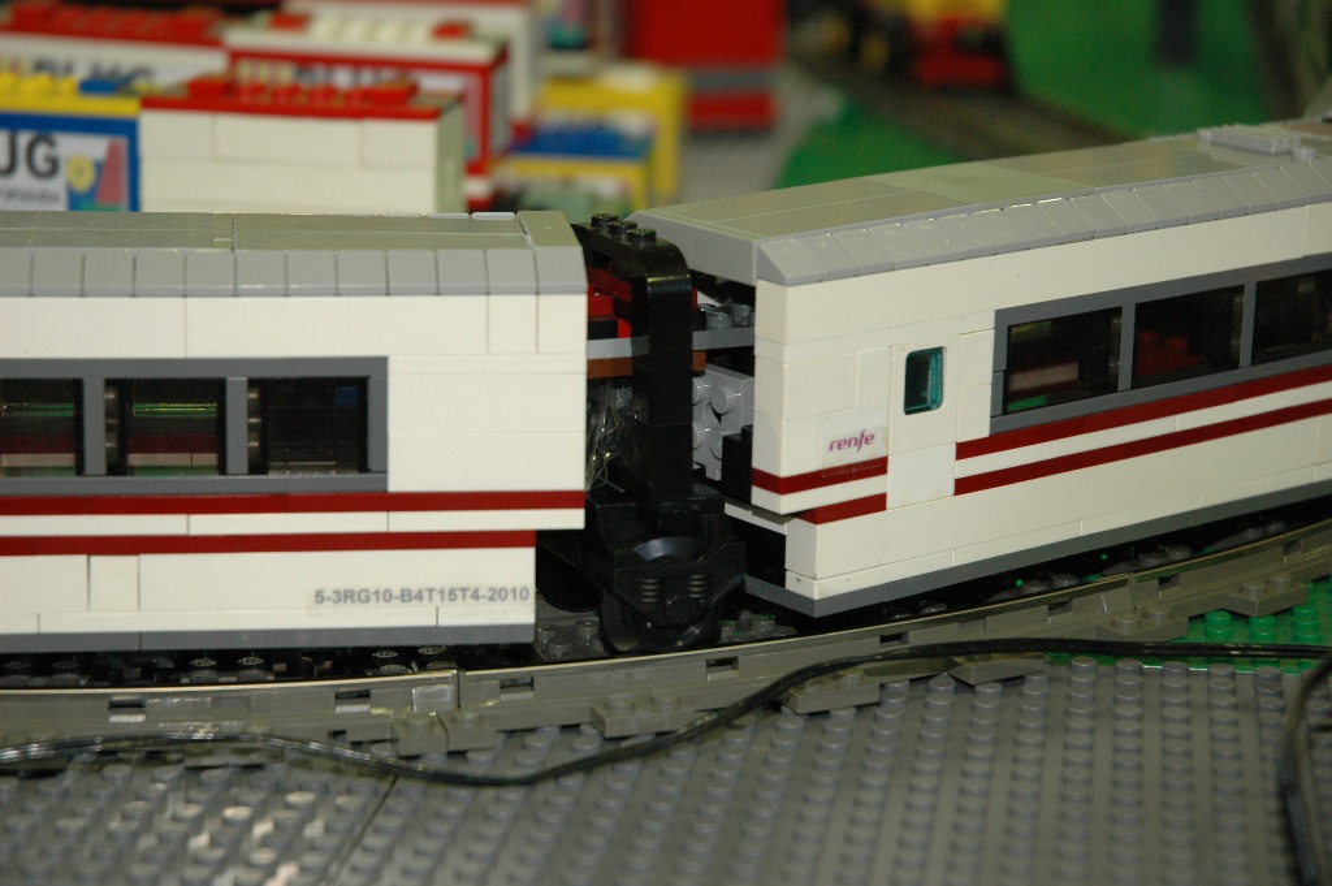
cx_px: 666
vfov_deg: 13.0
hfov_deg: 19.5
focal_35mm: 105
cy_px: 443
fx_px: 3882
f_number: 5.6
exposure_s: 1/25
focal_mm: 70
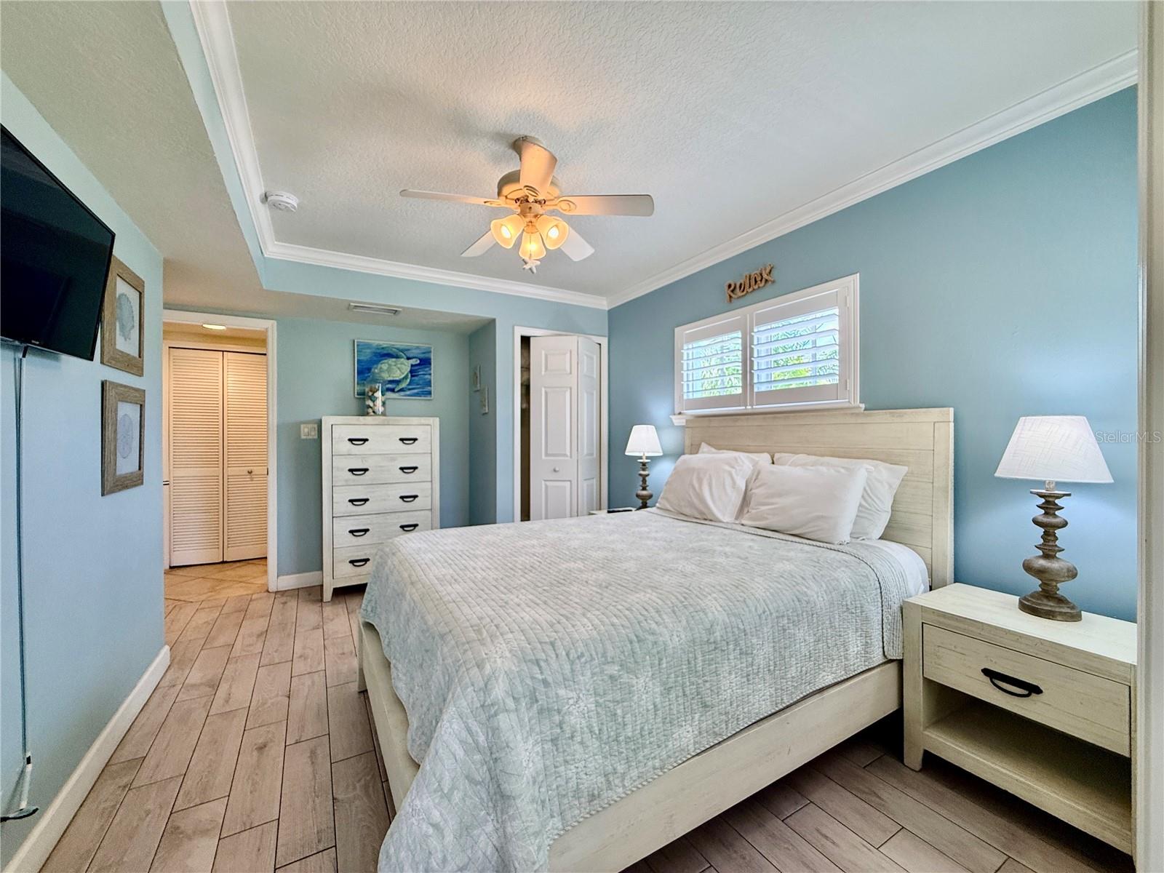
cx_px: 582
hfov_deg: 102.1
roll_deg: +0.2
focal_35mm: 14
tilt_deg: +0.5
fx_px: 471
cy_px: 436
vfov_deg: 85.7
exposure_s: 1/120
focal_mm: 2.22
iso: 100
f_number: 2.2
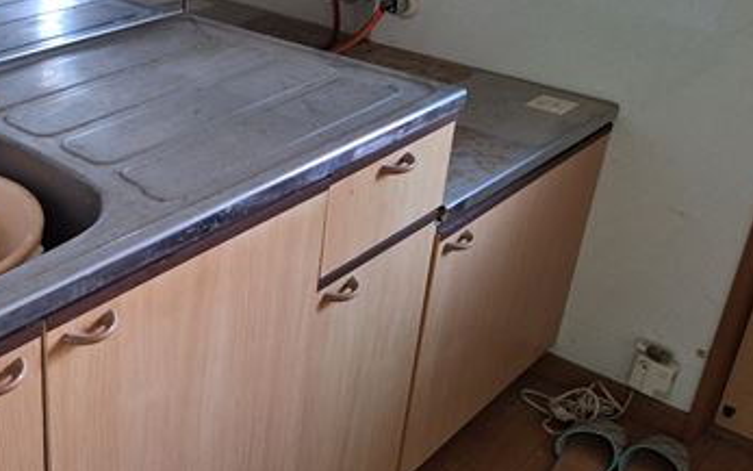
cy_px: 204
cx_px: 111
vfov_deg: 28.6
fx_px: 924
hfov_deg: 41.6
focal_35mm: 45
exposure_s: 1/25
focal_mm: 5.54
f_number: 1.8
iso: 400
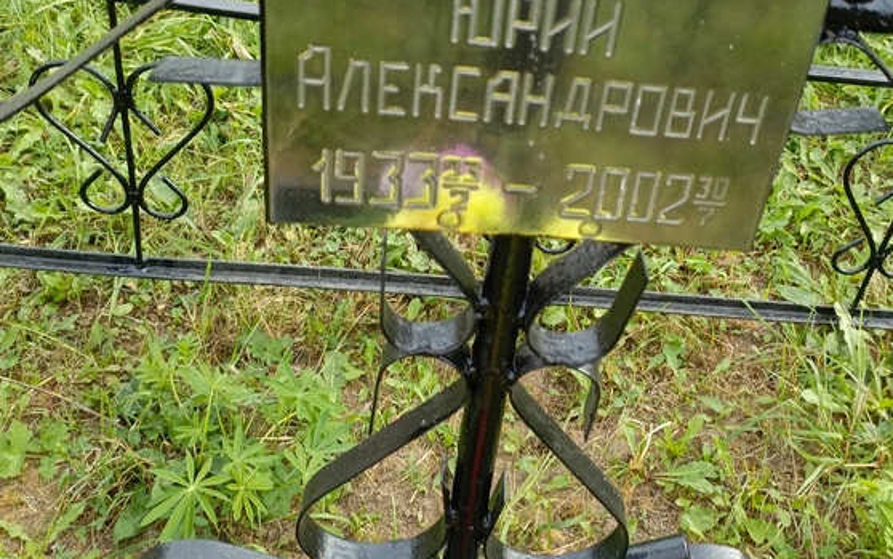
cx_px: 551
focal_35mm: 38
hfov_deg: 51.1
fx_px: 925
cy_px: 157
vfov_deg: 33.1
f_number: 1.69
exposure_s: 1/190
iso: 111
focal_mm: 4.76
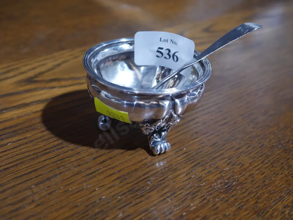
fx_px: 406
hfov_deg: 39.6
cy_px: 110
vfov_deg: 30.3
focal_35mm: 48
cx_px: 146
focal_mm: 24
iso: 800
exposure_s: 1/60
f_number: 5.2
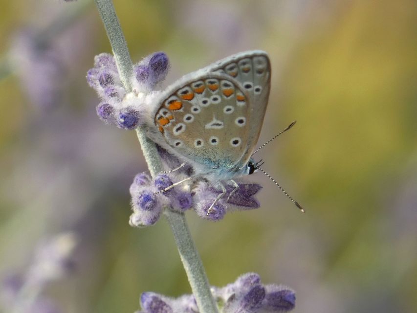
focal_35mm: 584
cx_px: 208
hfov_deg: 3.4
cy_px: 156
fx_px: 7036
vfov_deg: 2.5
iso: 80
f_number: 5.6
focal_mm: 104.7
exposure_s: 1/160
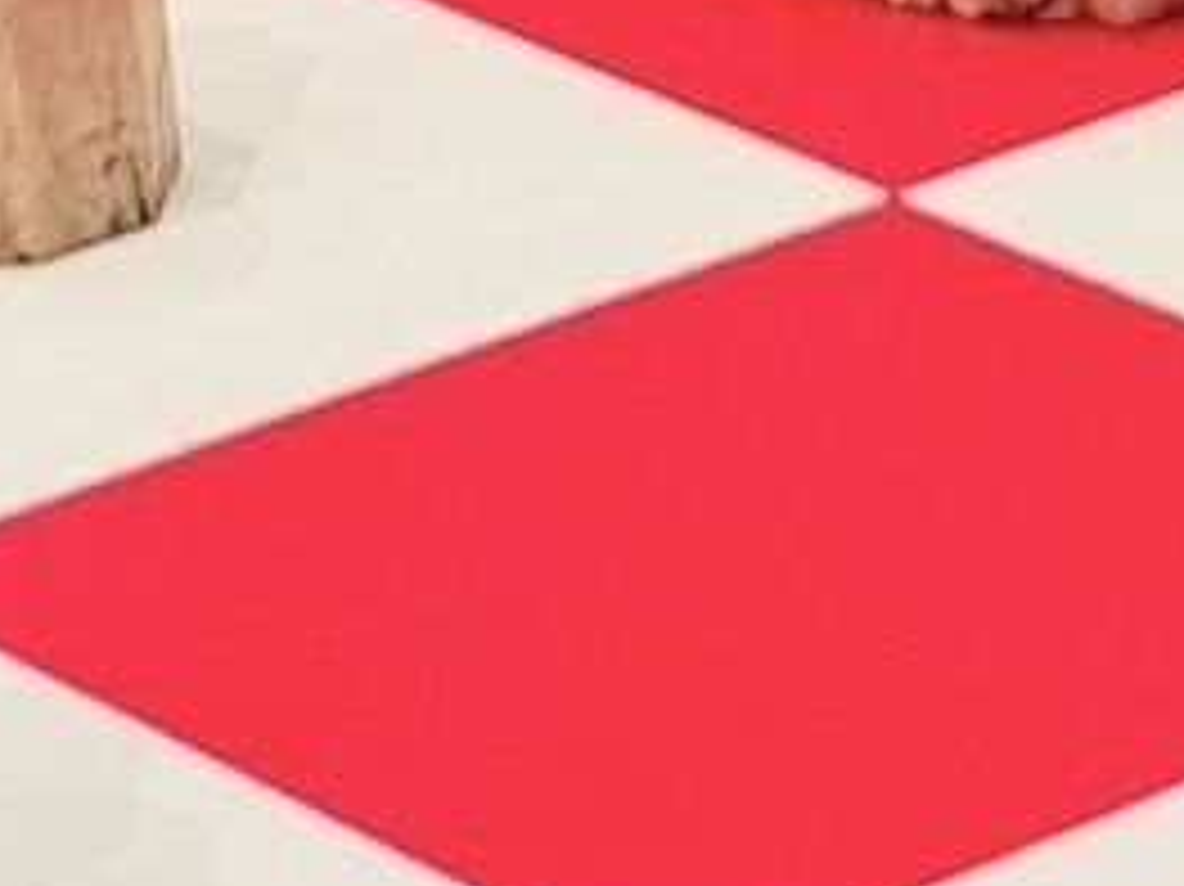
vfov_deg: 4.9
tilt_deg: -19.7
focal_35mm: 300
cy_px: -270
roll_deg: +2.1
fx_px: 10256
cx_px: 1495
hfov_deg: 6.6
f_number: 2.8
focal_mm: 9
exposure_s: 1/49
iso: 500
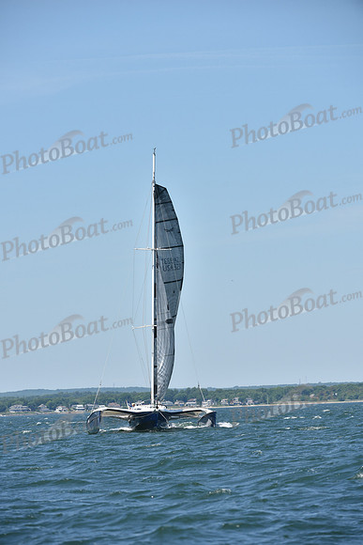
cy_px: 272
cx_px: 182
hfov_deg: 6.2
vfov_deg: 9.4
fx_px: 3325
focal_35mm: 220
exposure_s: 1/1000
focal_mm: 220
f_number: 7.1
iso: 250
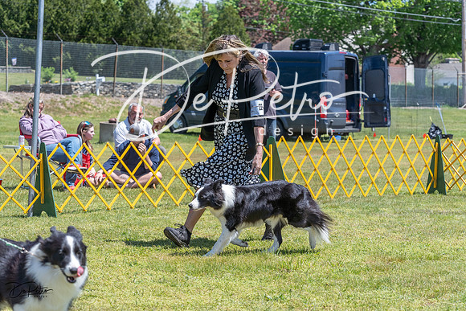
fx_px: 1334
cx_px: 233
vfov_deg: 13.3
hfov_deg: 19.8
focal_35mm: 103
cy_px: 156
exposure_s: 1/1600
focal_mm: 103
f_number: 7.1
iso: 1000
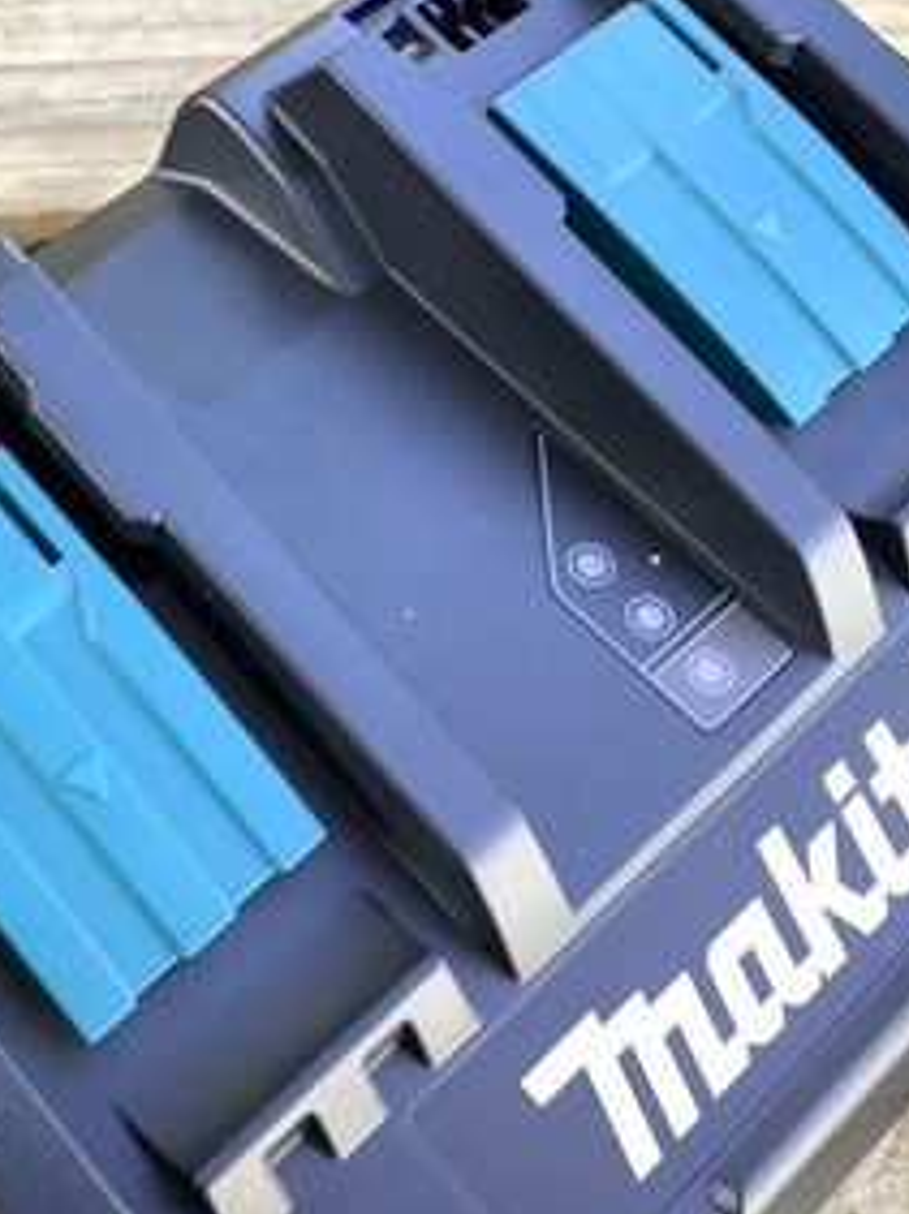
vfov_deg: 43.0
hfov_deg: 31.2
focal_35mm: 44
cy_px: 633
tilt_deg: -73.0
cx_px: 73
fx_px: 1543
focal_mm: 3.3
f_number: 2.4
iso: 80
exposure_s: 1/120
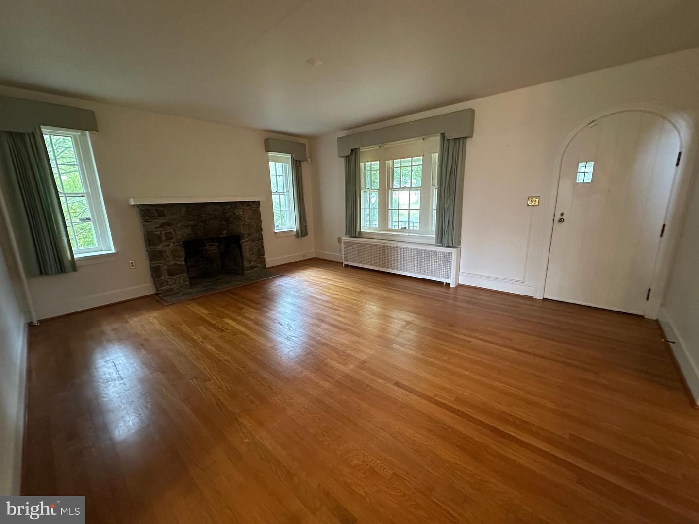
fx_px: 283
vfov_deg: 85.7
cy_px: 262
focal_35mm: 14
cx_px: 350
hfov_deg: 102.1
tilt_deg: -12.3
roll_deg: +2.0
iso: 800
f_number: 2.2
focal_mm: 2.22
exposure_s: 1/60
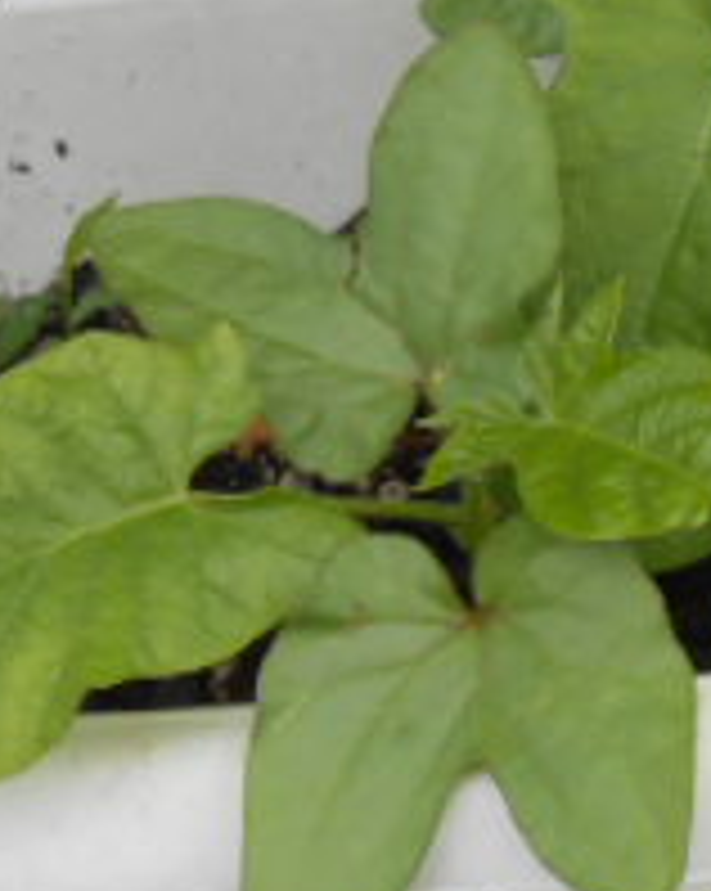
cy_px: 18
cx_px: 1202
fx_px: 3161
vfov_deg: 15.8
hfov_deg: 12.0
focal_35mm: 120
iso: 80
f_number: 4.2
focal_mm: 6.8
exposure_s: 1/250
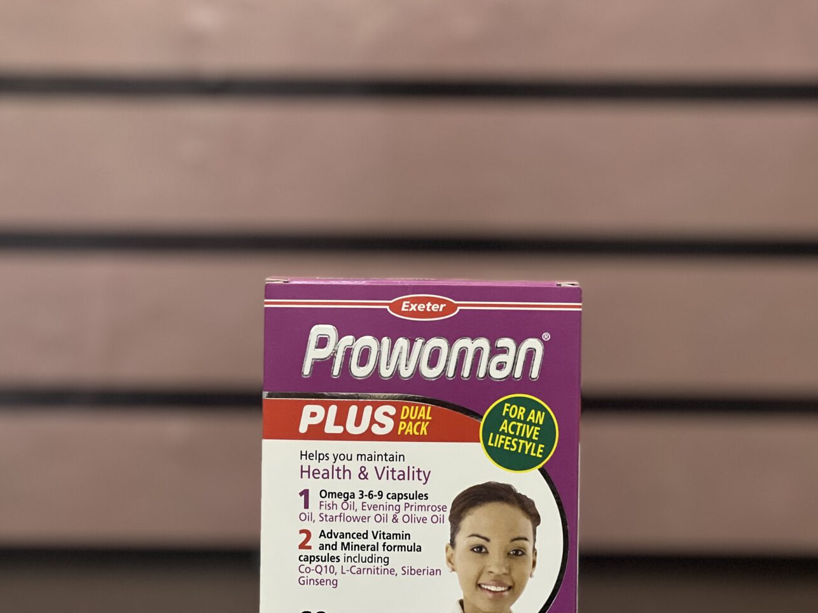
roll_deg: +0.0
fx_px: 2174
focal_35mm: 92
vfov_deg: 16.1
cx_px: 412
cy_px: 339
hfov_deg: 21.3
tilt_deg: +1.2
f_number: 2.8
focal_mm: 9
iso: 250
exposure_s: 1/33
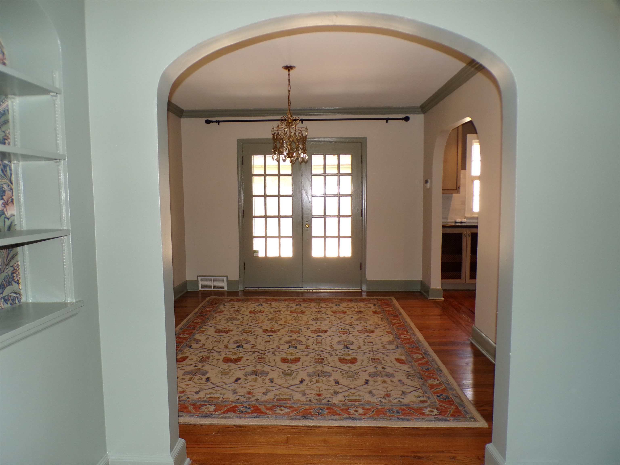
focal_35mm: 24
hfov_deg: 71.6
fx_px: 430
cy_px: 232
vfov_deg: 56.8
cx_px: 310
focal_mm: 4.3
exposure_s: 1/25
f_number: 3
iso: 200
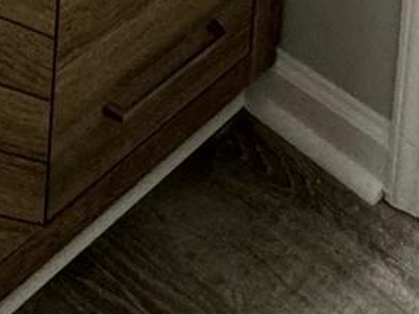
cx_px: 520
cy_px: -762
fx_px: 1210
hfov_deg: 18.5
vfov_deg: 9.4
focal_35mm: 100
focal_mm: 2.22
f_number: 2.2
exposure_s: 1/120
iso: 200
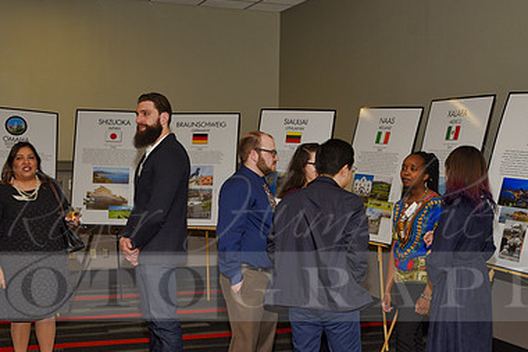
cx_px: 263
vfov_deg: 24.5
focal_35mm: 55
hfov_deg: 36.3
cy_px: 232
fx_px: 806
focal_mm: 36
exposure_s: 1/60
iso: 200
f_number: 5
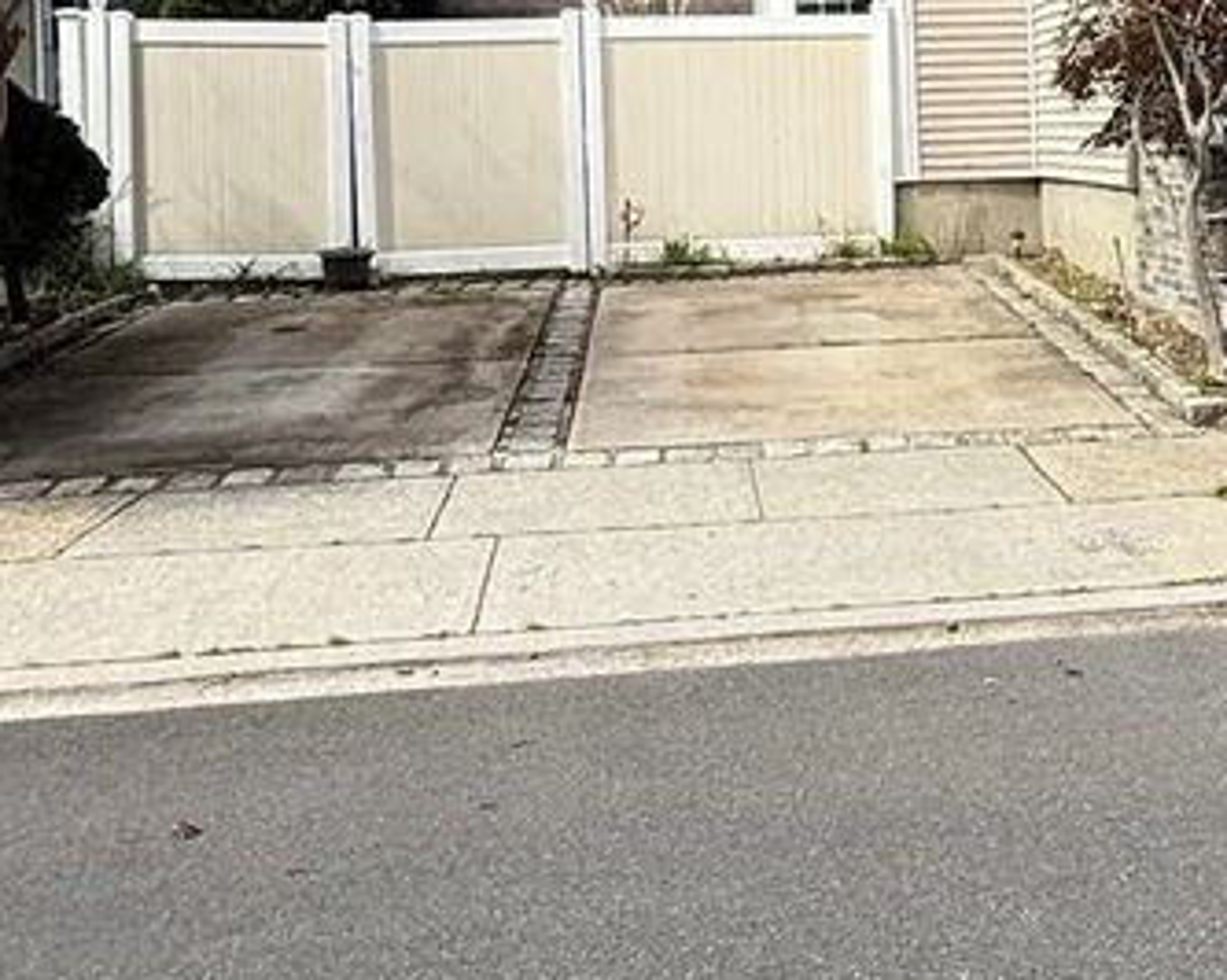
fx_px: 2032
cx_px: 1058
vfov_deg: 26.6
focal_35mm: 56
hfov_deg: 32.3
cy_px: 182
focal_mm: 2.22
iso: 50
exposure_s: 1/1017
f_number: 2.2
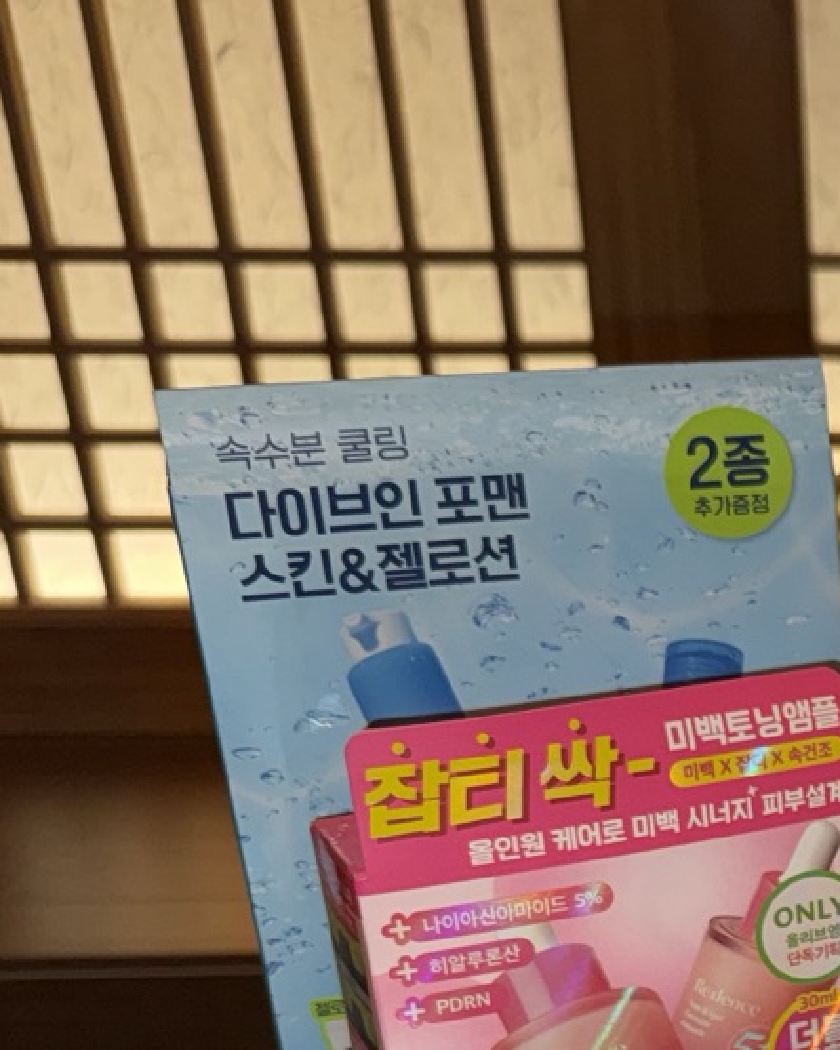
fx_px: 2113
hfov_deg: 19.7
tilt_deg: -27.6
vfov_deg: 26.1
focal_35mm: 68
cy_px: 1105
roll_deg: -0.8
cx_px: 1234
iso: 64
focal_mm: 6.76
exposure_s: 1/54
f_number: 1.78
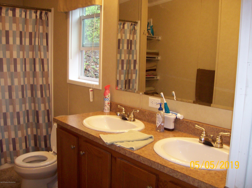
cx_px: 126
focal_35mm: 36
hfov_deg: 51.4
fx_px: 262
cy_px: 94
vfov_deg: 39.6
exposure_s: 1/64
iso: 140
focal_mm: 6
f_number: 2.7
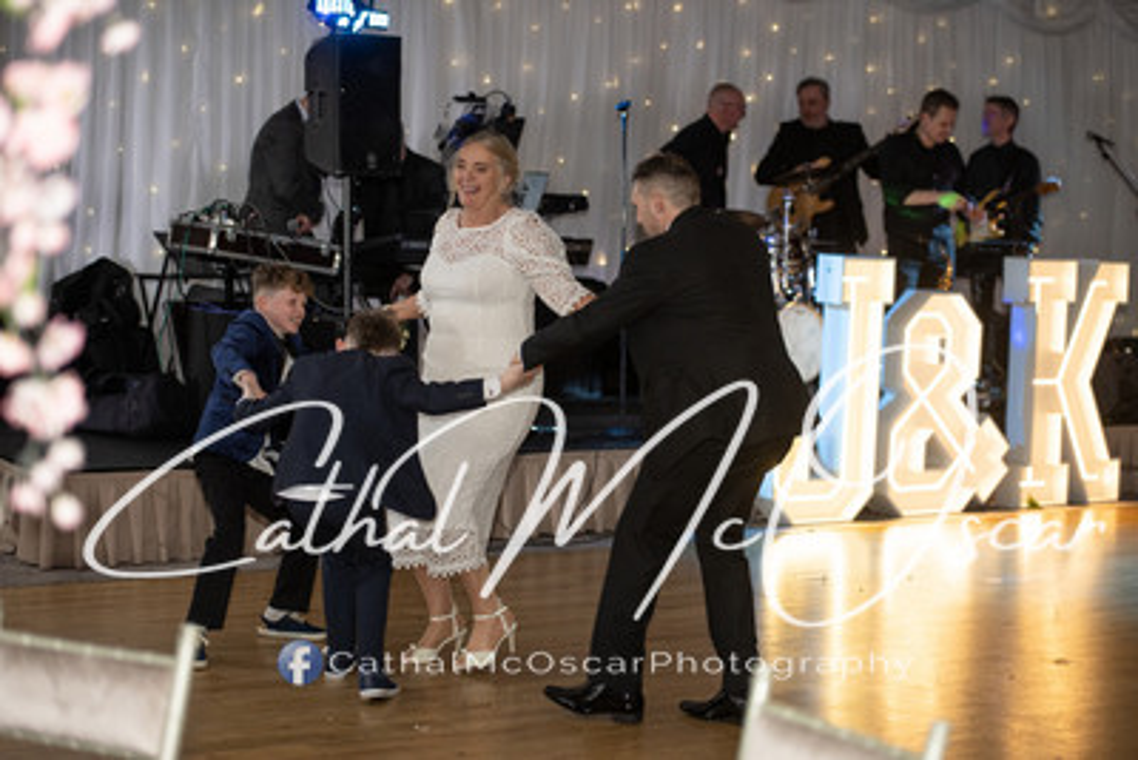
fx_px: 3162
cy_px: 380
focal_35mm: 100
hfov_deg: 20.4
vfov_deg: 13.7
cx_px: 569
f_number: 2.8
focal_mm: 100
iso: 640
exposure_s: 1/250
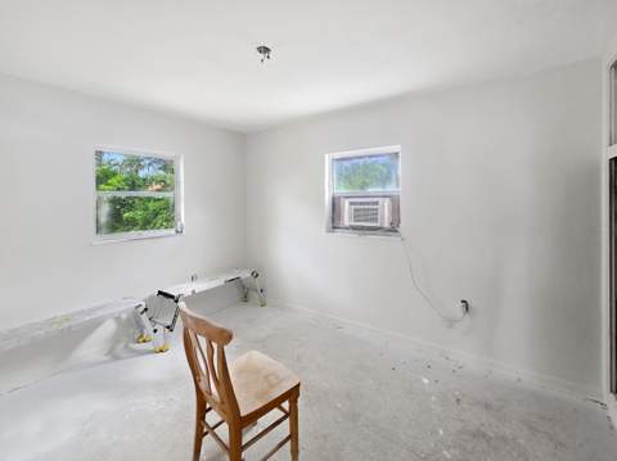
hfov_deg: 106.2
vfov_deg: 89.8
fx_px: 231
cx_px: 308
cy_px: 230
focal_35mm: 13
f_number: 2.2
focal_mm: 2.2
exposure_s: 1/120
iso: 200
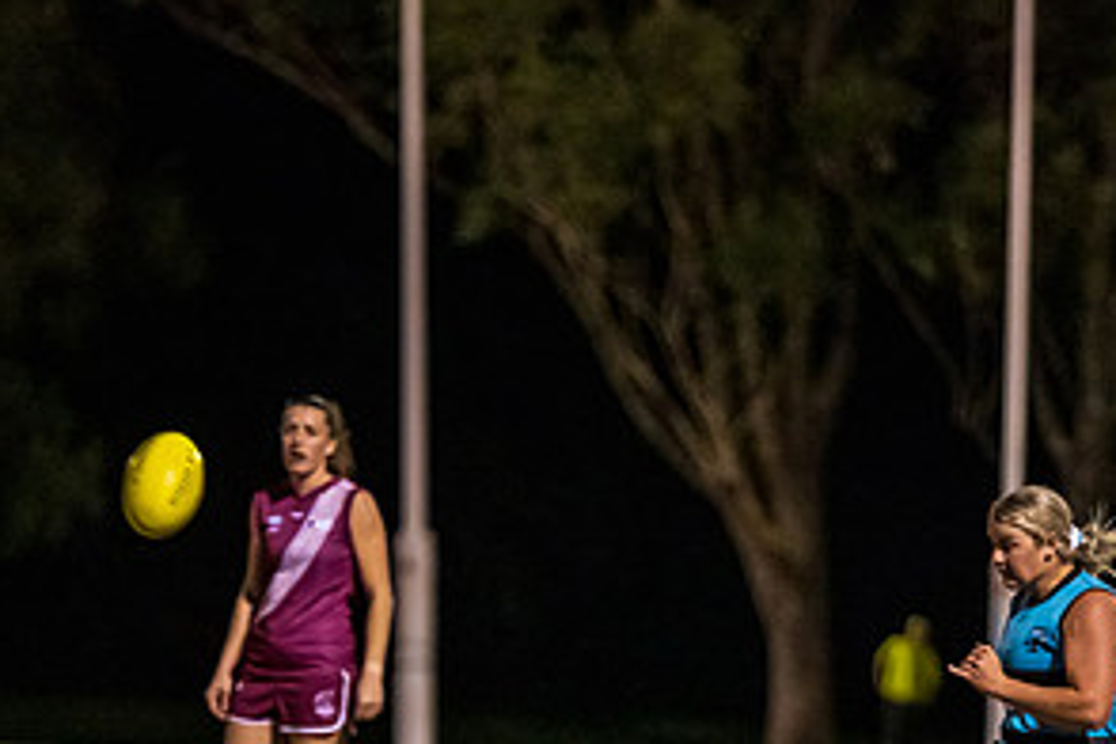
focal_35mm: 451
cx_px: 815
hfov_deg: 4.6
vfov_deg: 3.0
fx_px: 13980
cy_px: 764
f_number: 2.8
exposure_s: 1/800
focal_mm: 200
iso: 6400
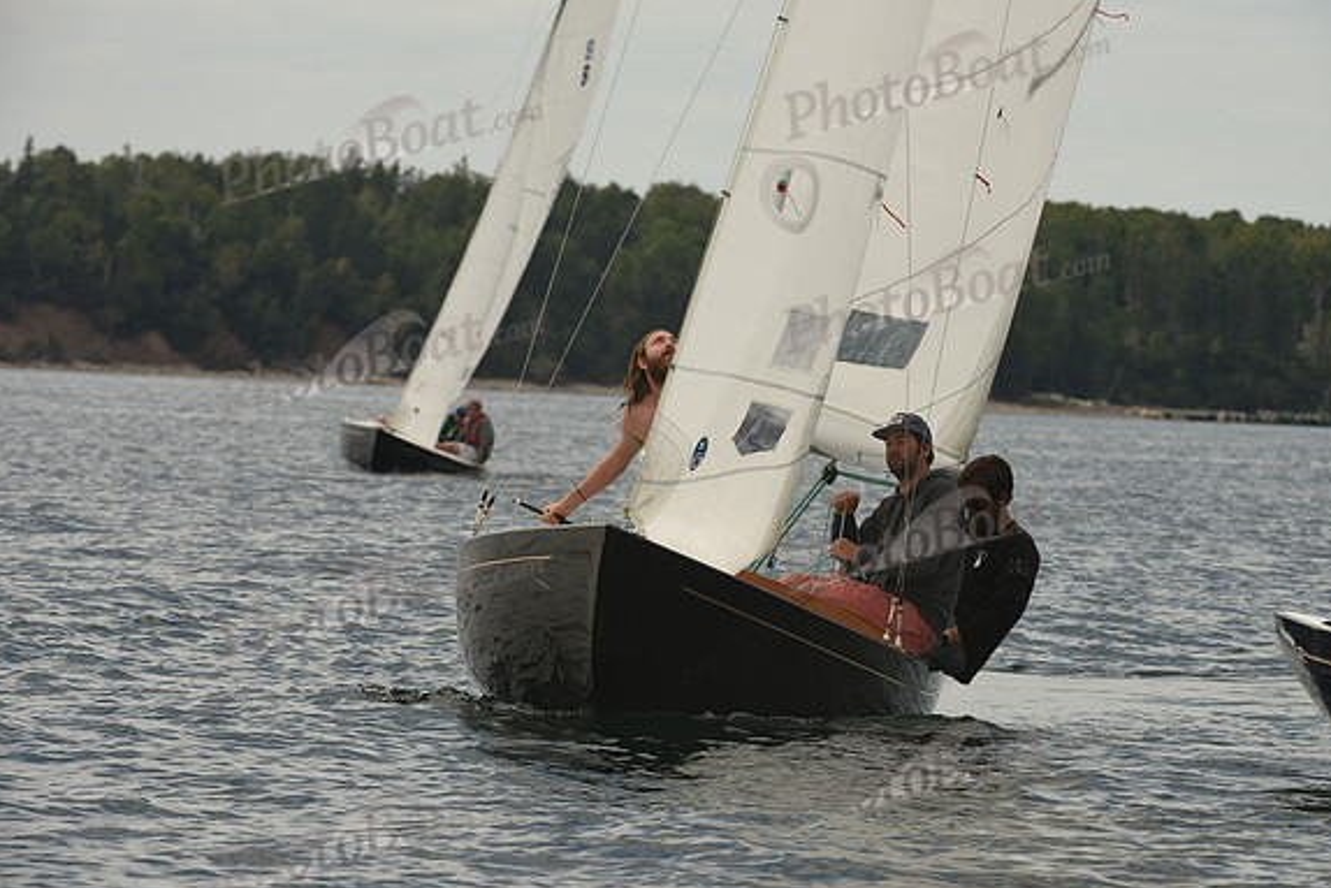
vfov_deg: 4.5
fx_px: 11205
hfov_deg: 6.8
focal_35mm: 303
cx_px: 666
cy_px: 446
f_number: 11
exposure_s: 1/640
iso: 400
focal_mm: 300
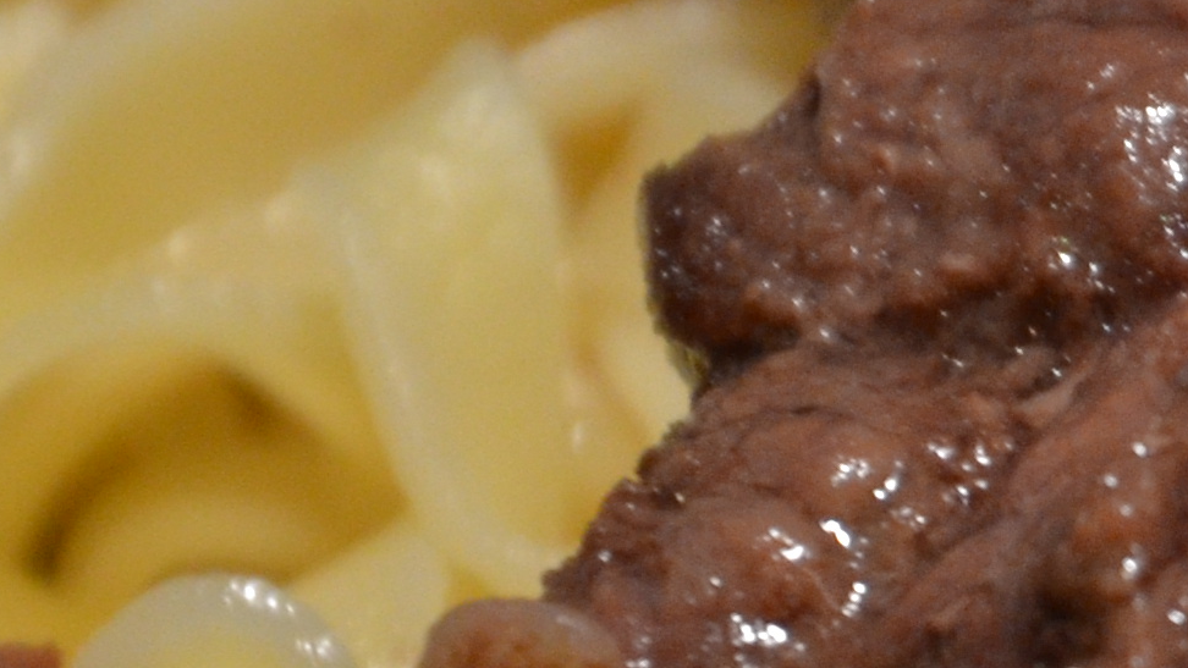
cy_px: 639
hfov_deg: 2.6
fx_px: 26295
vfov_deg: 1.5
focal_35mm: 835
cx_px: 1771
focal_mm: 105
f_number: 5.6
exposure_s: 1/30
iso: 900
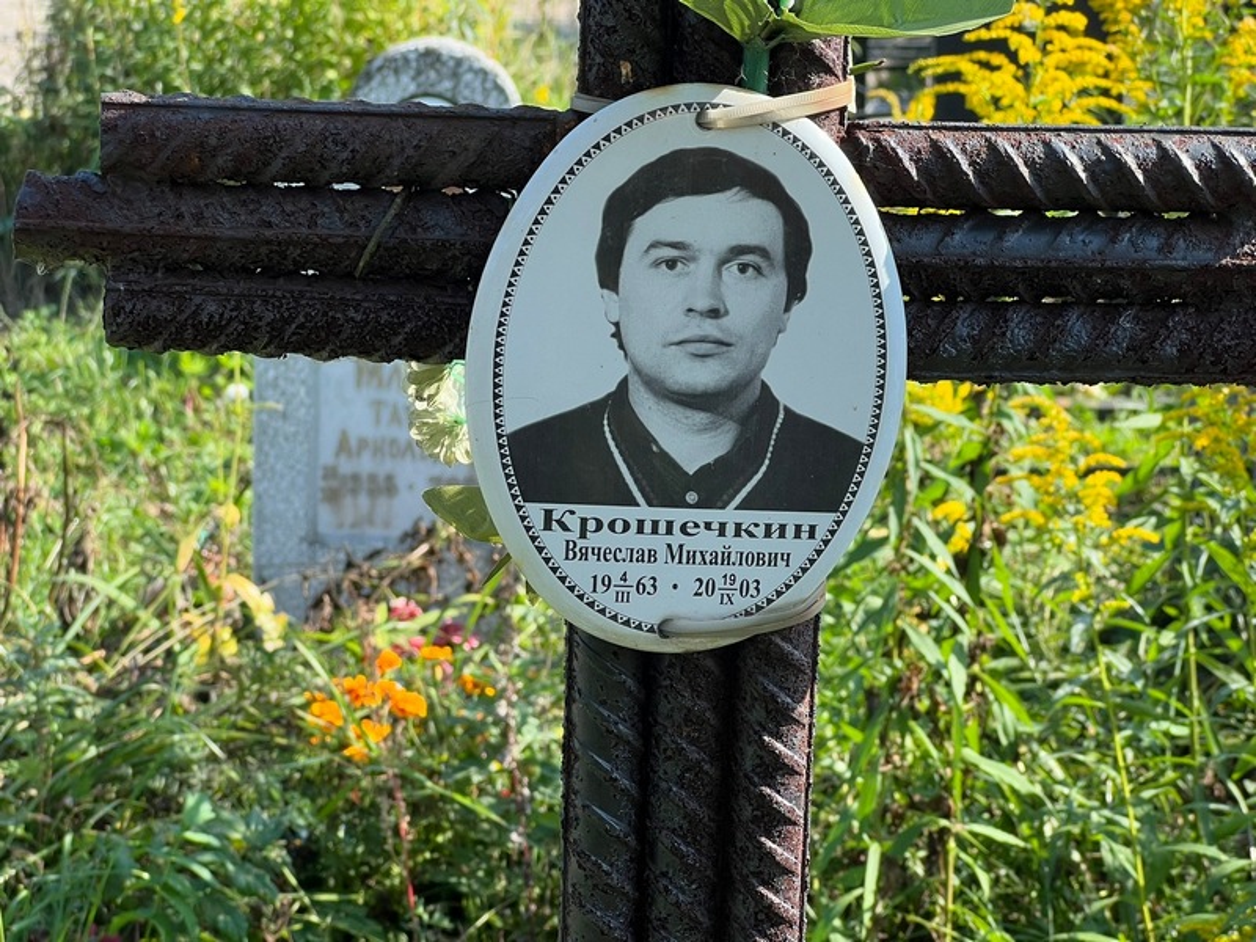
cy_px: 471
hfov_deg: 25.3
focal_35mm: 77
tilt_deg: -13.8
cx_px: 628
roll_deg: +0.4
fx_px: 2794
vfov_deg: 19.1
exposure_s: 1/186
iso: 32
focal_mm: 9
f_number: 2.8
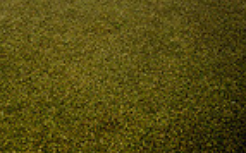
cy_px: -208
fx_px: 496
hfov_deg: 27.5
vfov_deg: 13.3
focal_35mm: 74
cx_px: 181
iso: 640
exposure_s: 1/250
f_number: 7.1
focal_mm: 23
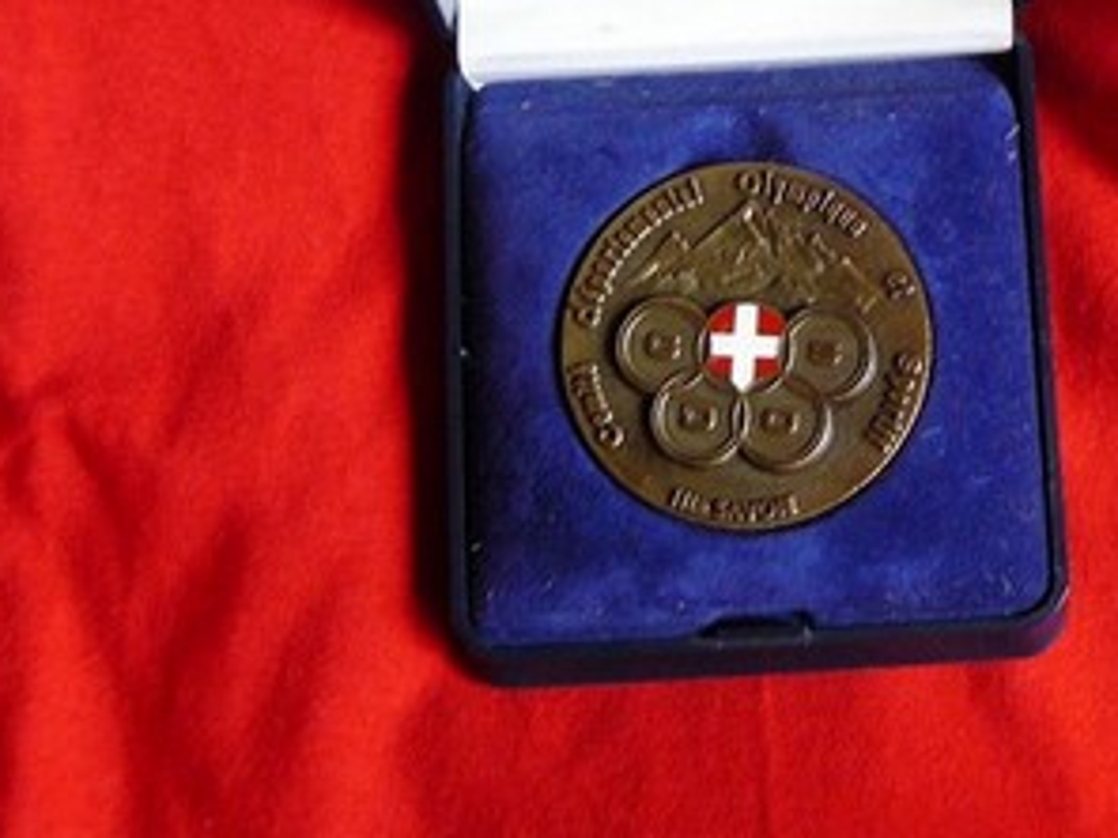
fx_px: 2358
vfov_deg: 19.7
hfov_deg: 25.8
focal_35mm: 73
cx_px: 1020
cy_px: 57
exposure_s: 1/20
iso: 200
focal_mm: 6
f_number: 2.8
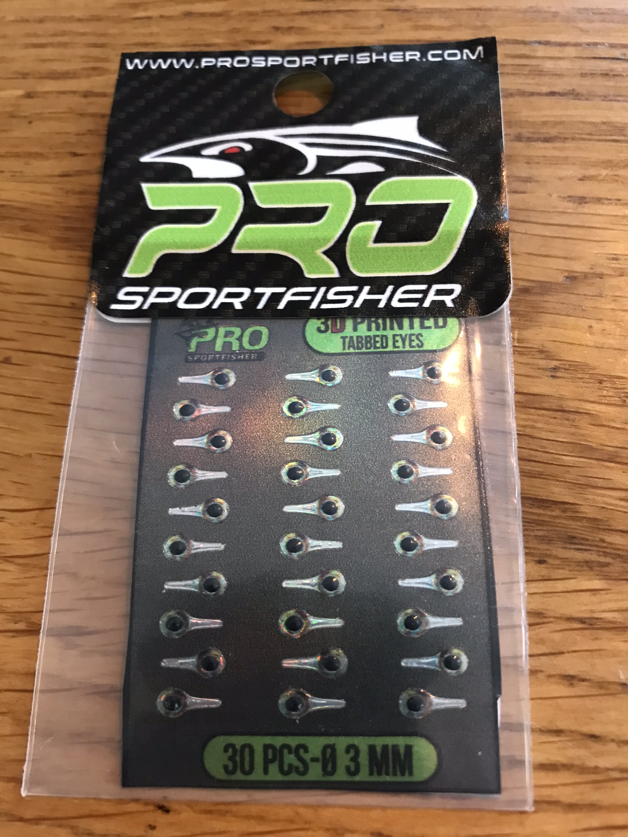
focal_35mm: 28
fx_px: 677
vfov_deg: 63.4
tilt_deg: -71.3
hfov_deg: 49.7
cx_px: 314
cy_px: 418
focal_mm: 3.99
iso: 100
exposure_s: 1/17
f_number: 1.8
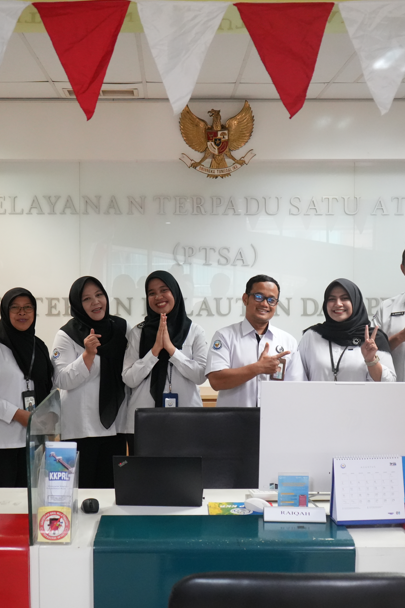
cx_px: 175
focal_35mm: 49
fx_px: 827
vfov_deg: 40.3
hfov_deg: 27.5
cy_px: 310
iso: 6400
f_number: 4
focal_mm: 32
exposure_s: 1/320
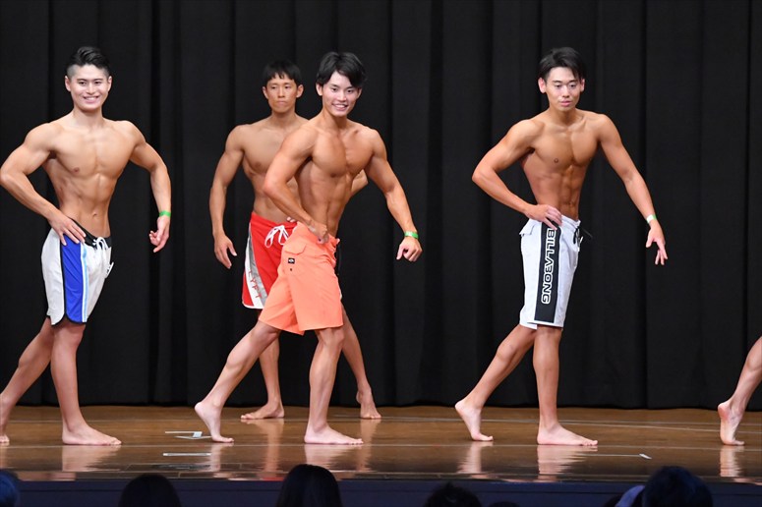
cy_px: 254
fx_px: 4274
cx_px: 381
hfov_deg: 10.2
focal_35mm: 202
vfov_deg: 6.8
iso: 8000
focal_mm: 135
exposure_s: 1/400
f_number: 5.6
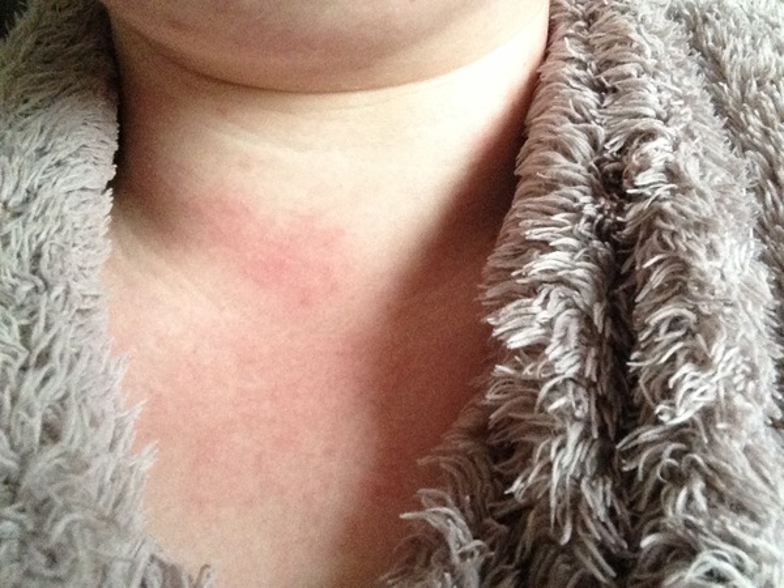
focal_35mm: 35
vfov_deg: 40.7
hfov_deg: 52.6
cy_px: 294
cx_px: 392
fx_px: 793
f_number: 2.4
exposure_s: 1/15
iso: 250
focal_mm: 2.18
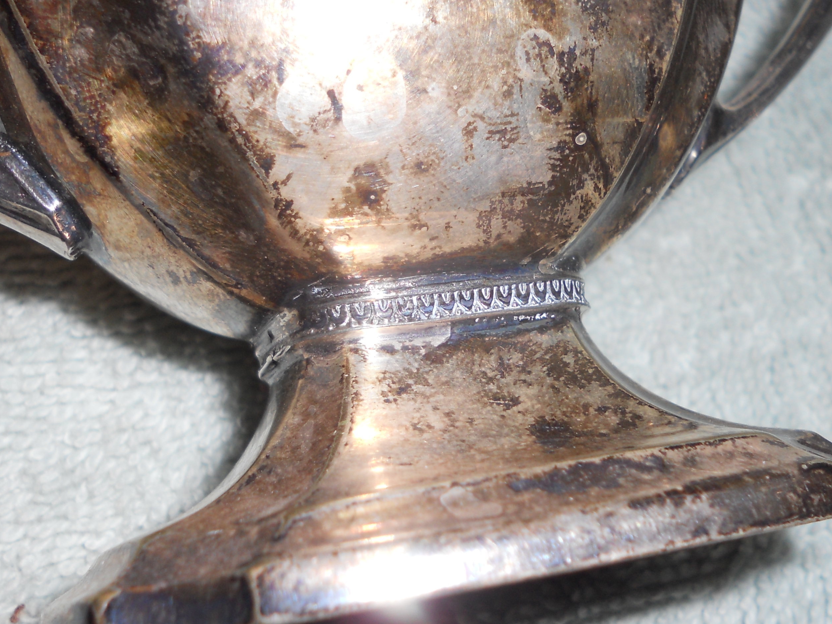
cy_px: 259
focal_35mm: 51
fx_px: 1226
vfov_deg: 28.5
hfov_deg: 37.5
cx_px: 406
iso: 80
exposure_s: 1/25
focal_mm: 5.8
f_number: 8.8
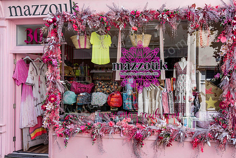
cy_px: 81
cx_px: 133
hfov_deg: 65.2
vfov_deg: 46.5
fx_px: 184
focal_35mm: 28
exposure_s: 1/250
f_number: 8
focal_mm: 24
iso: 320
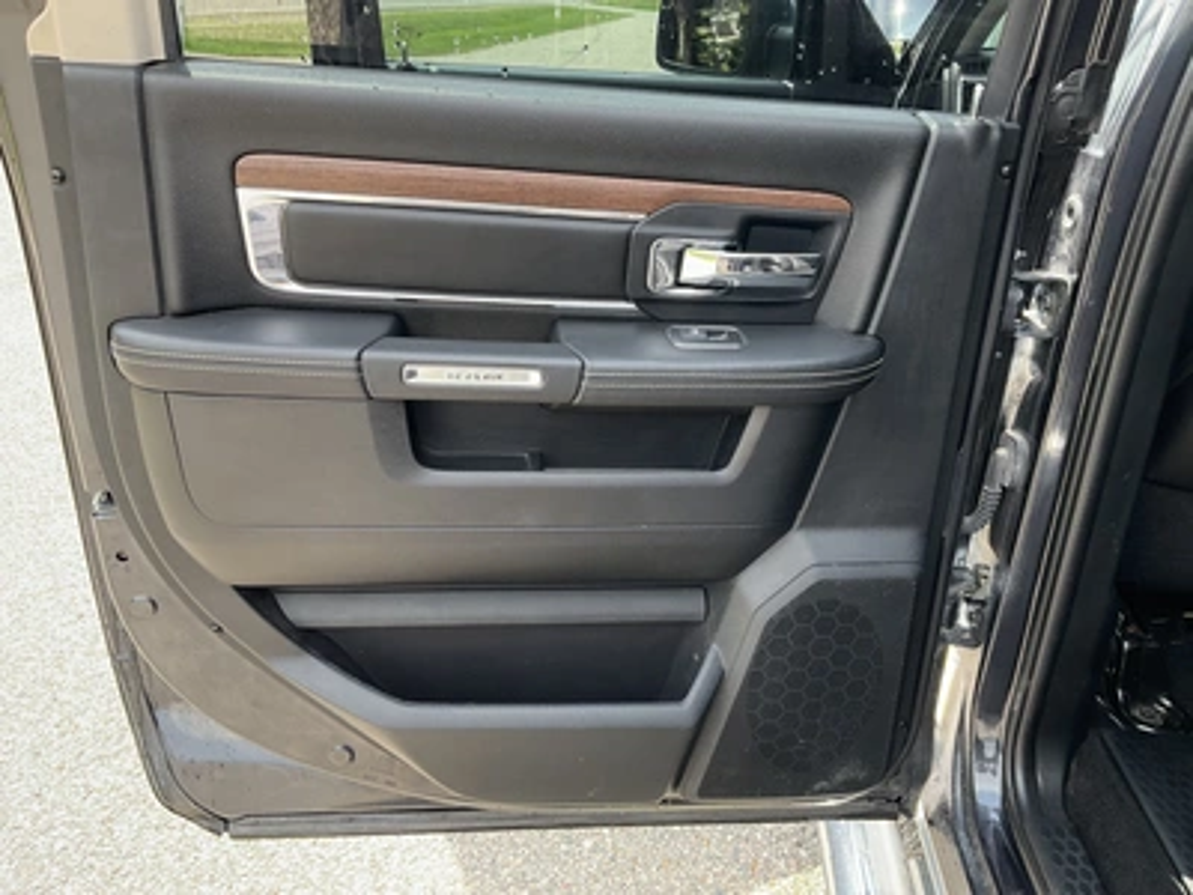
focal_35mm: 29
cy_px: 448
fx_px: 999
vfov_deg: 48.2
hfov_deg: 61.7
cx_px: 596
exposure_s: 1/194
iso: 25
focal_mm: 3
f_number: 1.8
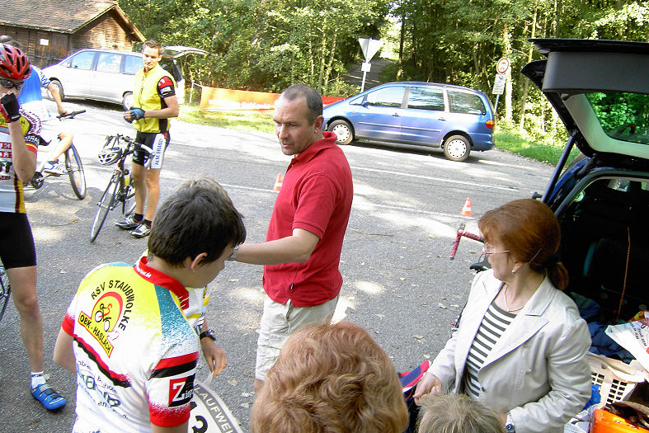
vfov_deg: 36.0
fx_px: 667
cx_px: 322
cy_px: 225
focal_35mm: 37
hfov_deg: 51.9
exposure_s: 1/80
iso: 100
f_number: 3.5
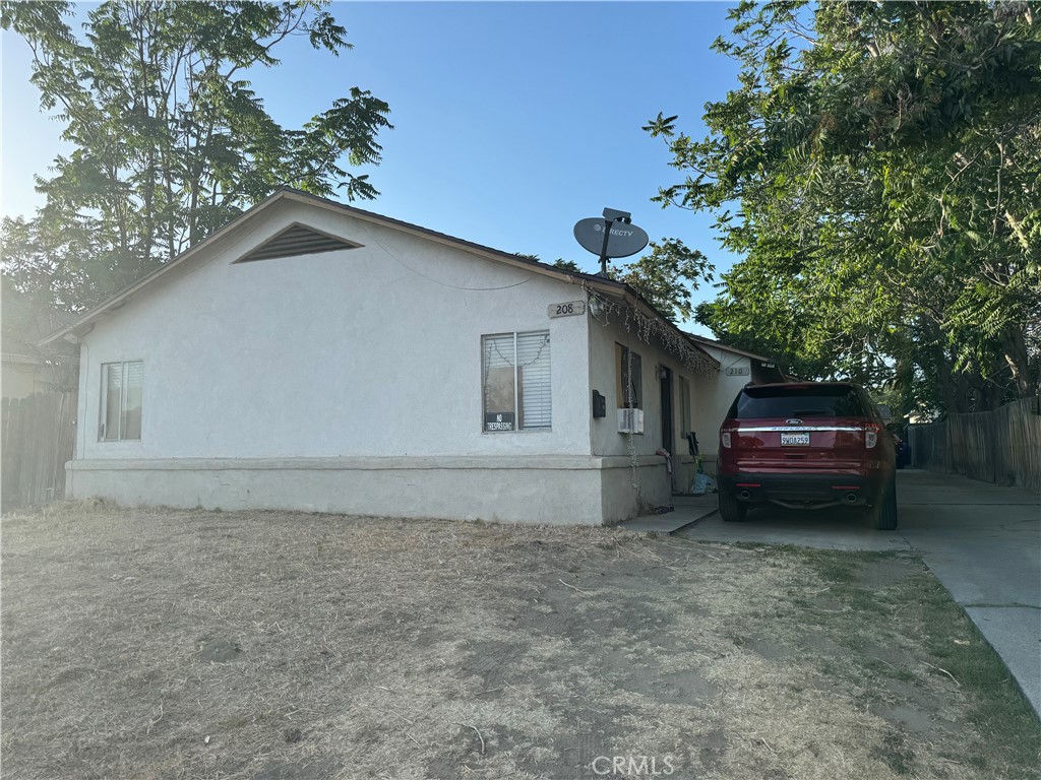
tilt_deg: +5.1
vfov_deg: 56.8
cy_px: 390
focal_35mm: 24
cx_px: 520
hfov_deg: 71.6
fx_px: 722
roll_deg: +0.0
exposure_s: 1/2174
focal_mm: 6.76
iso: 80
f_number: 1.78
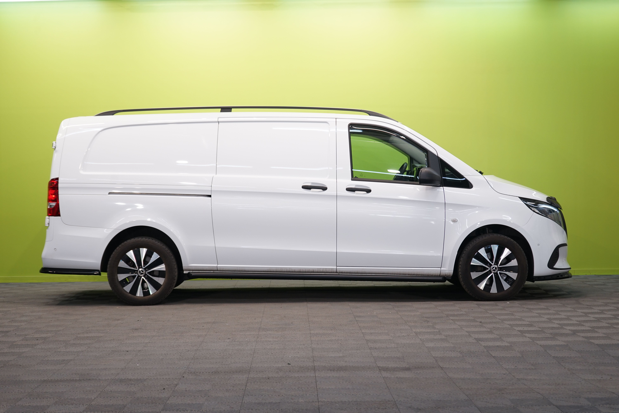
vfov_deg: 21.6
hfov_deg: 31.9
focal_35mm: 63
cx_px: 310
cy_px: 206
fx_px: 1083
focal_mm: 63
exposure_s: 1/40
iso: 400
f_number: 5.6
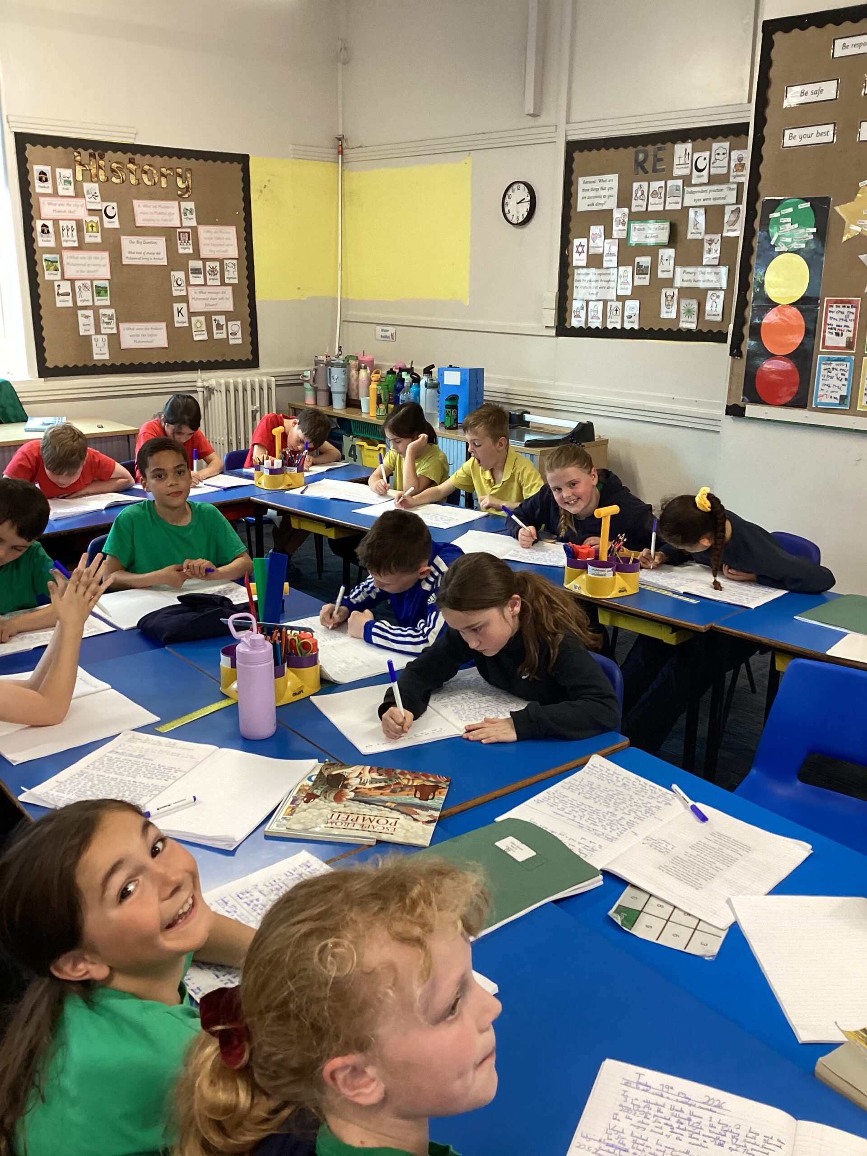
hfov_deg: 45.4
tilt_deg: -18.1
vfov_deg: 58.4
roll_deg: +0.2
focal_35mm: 31
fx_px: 1035
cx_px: 434
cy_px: 578
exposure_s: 1/50
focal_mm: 3.3
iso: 160
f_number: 2.4
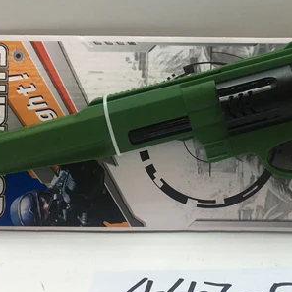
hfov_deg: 24.7
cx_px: 222
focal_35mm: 69
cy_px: 96
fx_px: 659
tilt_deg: -14.4
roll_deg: -1.0
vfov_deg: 24.9
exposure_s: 1/100
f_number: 2.2
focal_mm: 4.15
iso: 32
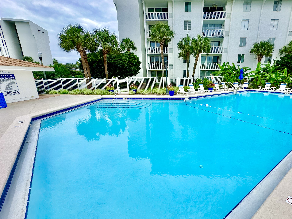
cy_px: 120
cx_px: 175
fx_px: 152
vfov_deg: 71.4
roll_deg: +0.4
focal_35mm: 18
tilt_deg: -16.7
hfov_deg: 86.7
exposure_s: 1/1511
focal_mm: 2.22
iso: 40
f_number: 2.2
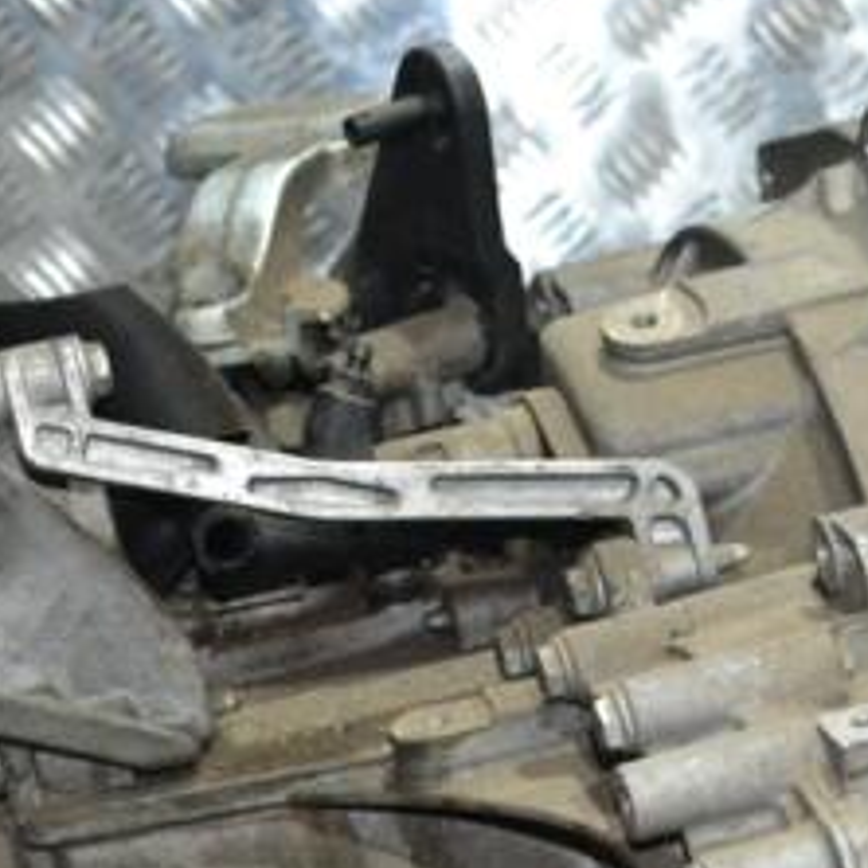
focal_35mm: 124
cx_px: 457
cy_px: 731
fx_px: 3518
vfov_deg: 14.0
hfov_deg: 14.1
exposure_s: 1/60
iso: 2500
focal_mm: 36
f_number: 5
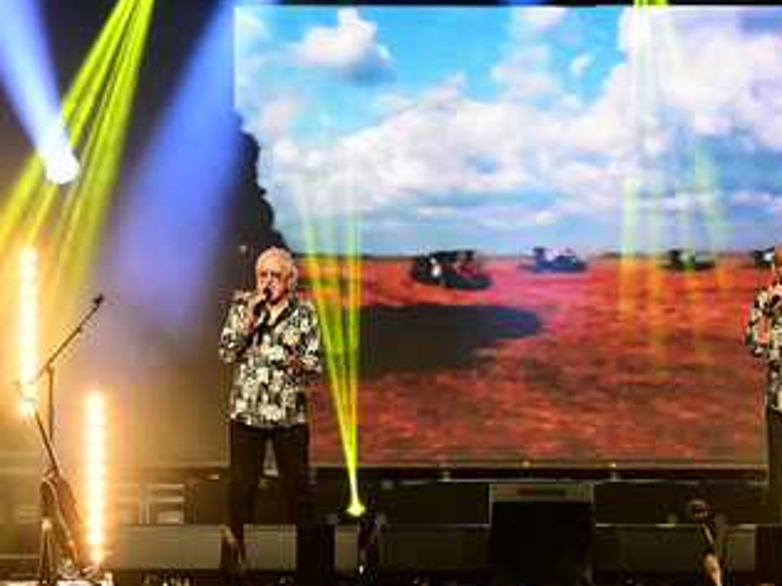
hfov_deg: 7.2
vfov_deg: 5.4
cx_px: 500
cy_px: 360
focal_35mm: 275
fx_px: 6210
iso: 3200
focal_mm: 200
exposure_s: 1/400
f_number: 3.2
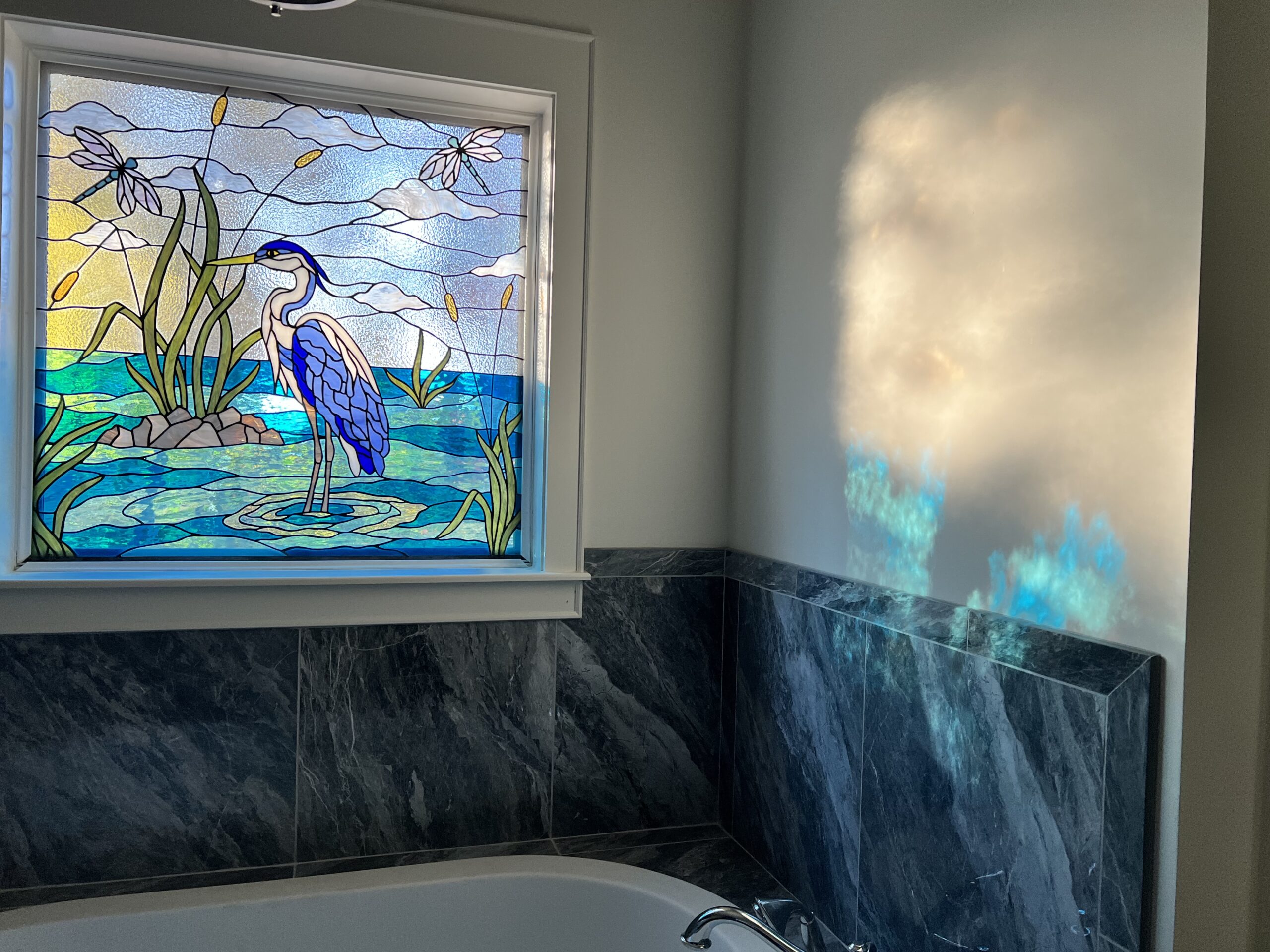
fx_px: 954
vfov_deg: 53.1
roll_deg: -1.3
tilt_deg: -1.5
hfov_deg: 67.3
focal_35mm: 26
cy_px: 476
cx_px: 635
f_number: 1.5
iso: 125
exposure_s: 1/121
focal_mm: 5.7
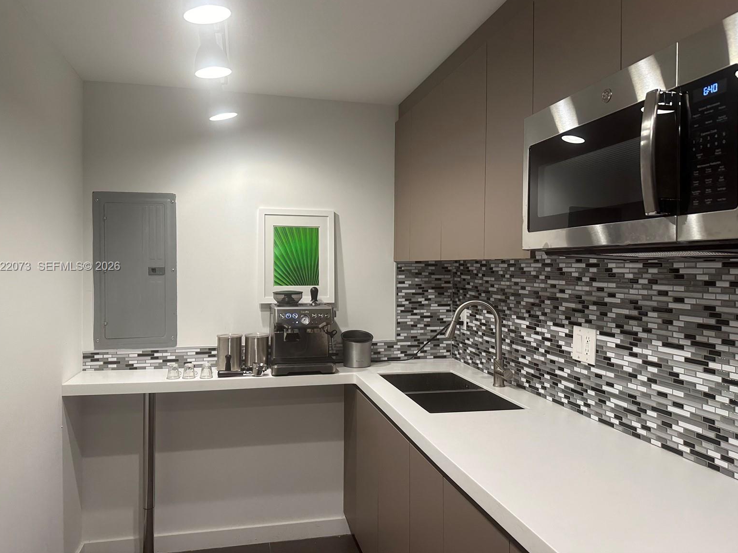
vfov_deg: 54.9
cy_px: 267
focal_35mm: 25
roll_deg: -0.5
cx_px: 355
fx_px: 533
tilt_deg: +0.6
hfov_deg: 69.4
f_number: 1.78
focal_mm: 6.86
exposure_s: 1/120
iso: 160
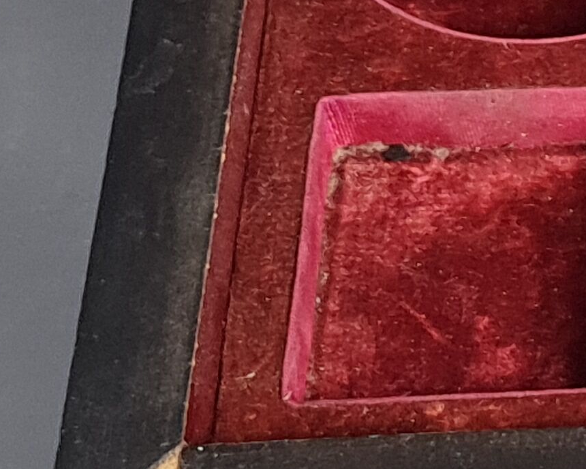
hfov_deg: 13.3
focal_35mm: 119
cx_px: 1254
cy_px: -108
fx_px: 2064
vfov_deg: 12.6
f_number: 1.8
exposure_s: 1/50
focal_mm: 5.4
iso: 100
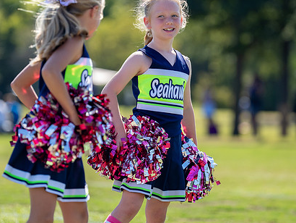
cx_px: 156
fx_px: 2669
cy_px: 84
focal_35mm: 312
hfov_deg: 6.3
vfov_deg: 4.8
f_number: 2.8
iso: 200
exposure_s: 1/2000
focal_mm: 171
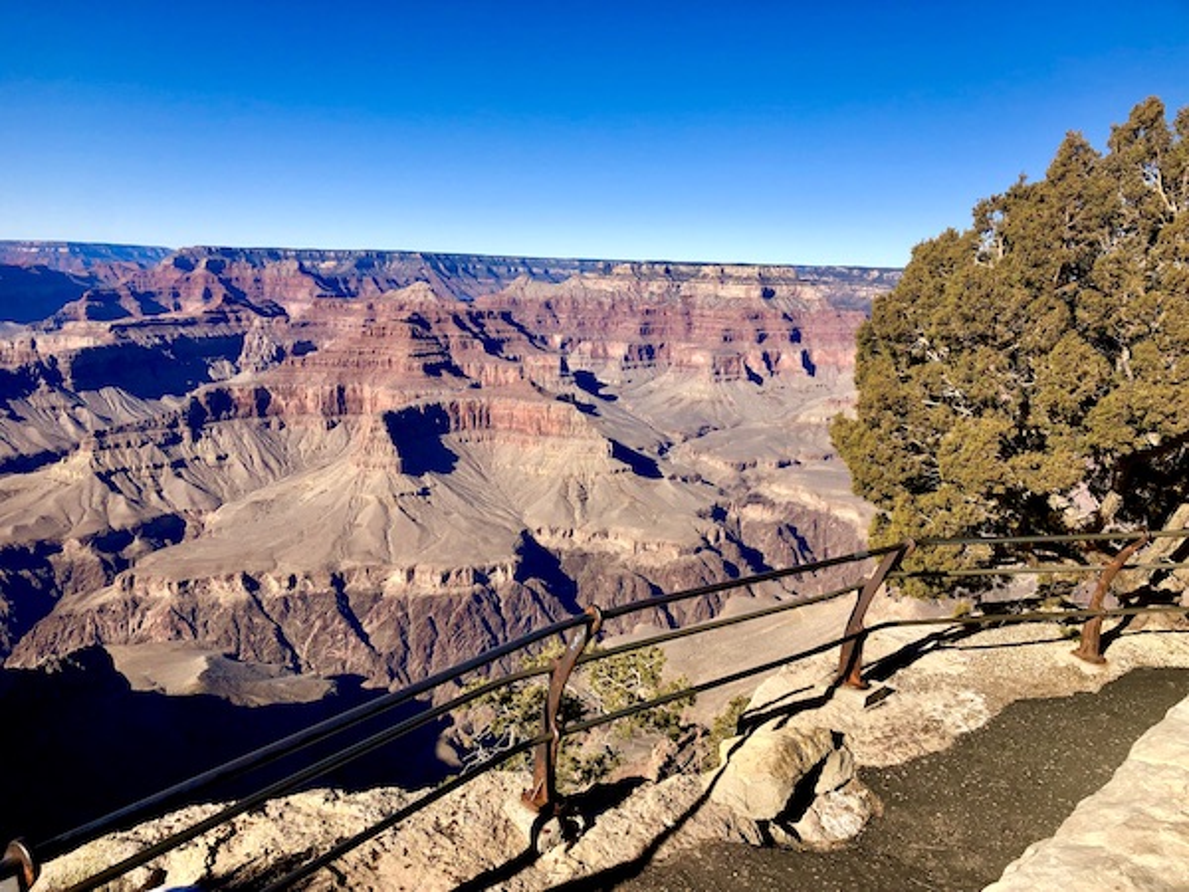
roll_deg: -1.6
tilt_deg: -9.5
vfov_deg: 49.7
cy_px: 446
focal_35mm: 28
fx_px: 962
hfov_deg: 63.4
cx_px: 594
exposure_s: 1/2288
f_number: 1.8
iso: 20
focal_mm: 4
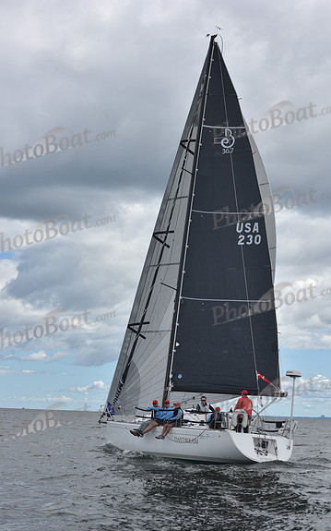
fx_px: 1040
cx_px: 164
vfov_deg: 28.6
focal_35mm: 72
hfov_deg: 18.1
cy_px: 267
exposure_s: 1/800
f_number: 9
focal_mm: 70
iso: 250
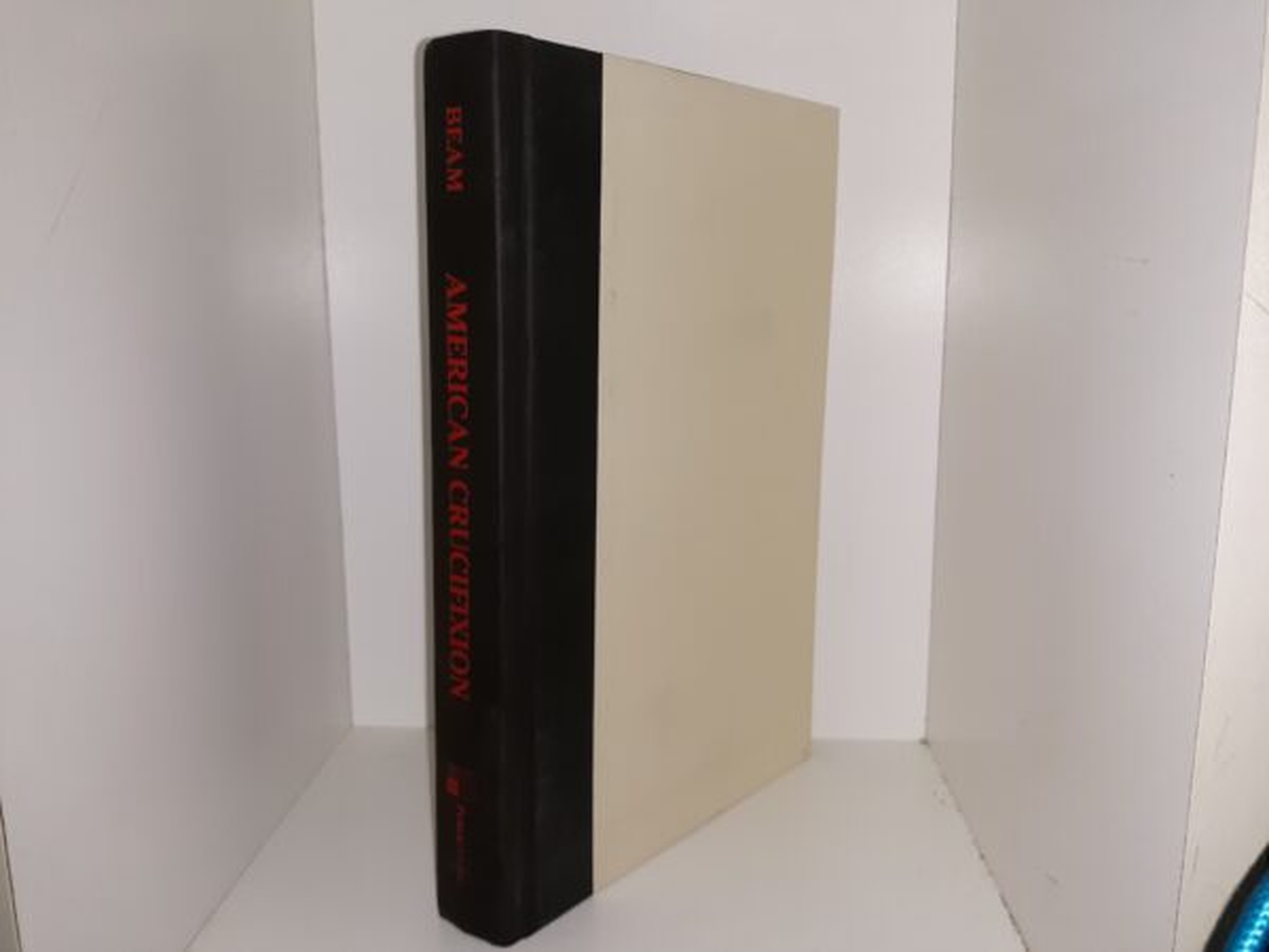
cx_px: 634
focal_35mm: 28
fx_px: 1026
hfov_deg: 63.4
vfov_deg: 49.7
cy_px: 476
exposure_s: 1/140
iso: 40
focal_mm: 3.7
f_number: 1.7
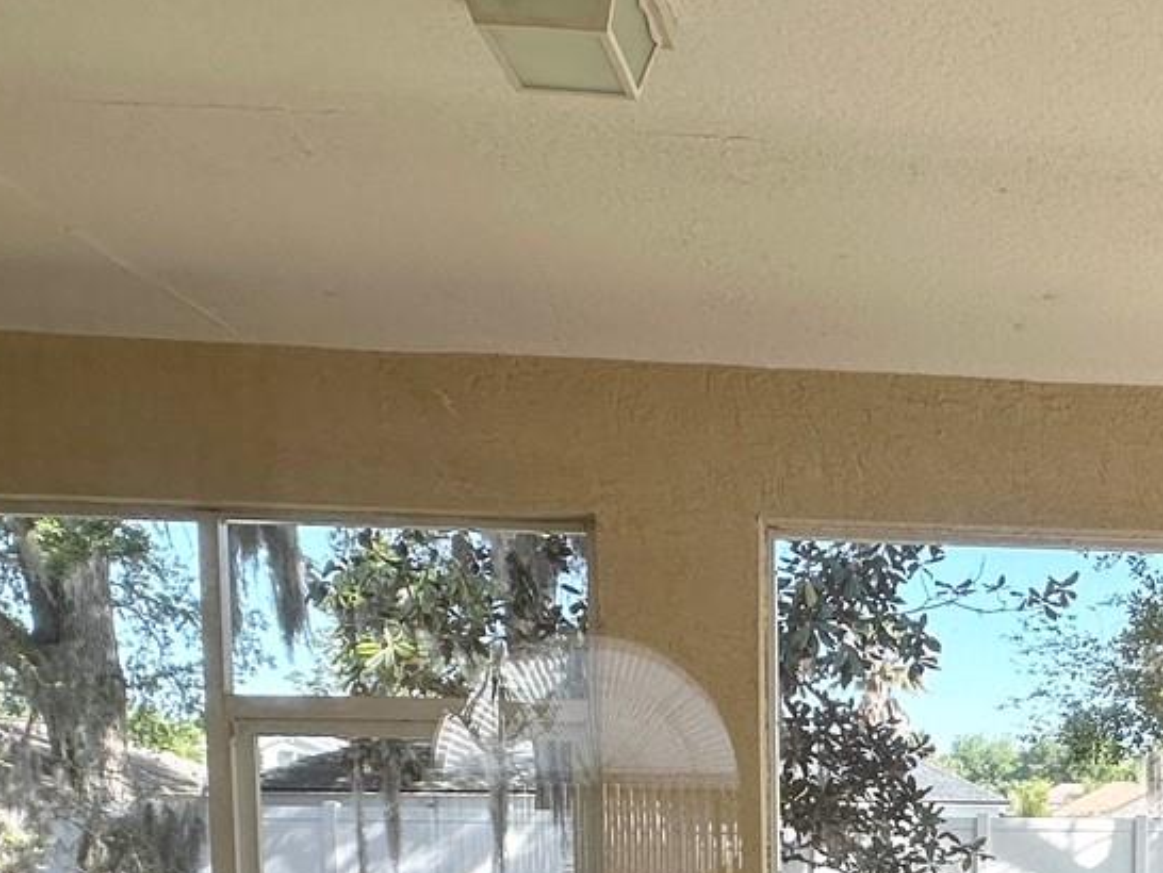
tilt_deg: -4.3
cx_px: 1129
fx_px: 1378
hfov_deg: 40.7
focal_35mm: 41
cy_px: 920
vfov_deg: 31.8
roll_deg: -0.6
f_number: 2.2
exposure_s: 1/277
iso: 40
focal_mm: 2.22
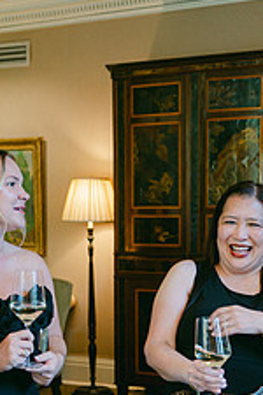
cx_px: 156
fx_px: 789
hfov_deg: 18.9
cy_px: 332
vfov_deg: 27.4
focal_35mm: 72
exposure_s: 1/80
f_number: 2.8
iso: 1600
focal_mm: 28
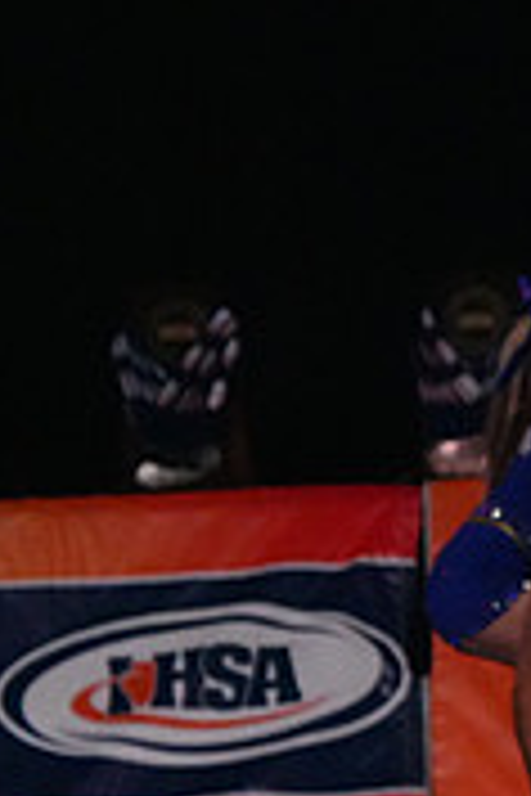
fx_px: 14535
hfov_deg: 2.1
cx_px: 1282
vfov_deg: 3.1
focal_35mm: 657
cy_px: 313
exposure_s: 1/1250
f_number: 5.6
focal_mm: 200
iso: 16000
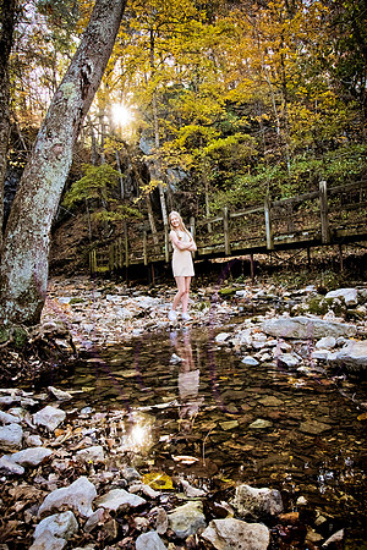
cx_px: 184
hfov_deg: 42.3
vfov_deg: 60.3
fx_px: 474
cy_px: 275
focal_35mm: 31
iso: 800
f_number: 13
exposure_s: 1/60
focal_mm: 31
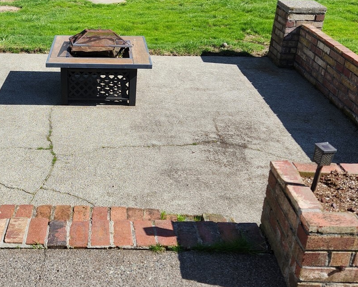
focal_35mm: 45
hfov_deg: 39.6
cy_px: 101
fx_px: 477
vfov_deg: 33.2
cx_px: 74
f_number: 1.8
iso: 20
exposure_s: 1/1245
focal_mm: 5.4
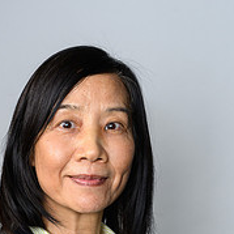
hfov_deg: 16.3
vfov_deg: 16.1
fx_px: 818
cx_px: 88
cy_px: 209
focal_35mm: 107
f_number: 5.6
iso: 200
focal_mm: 50
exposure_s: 1/200
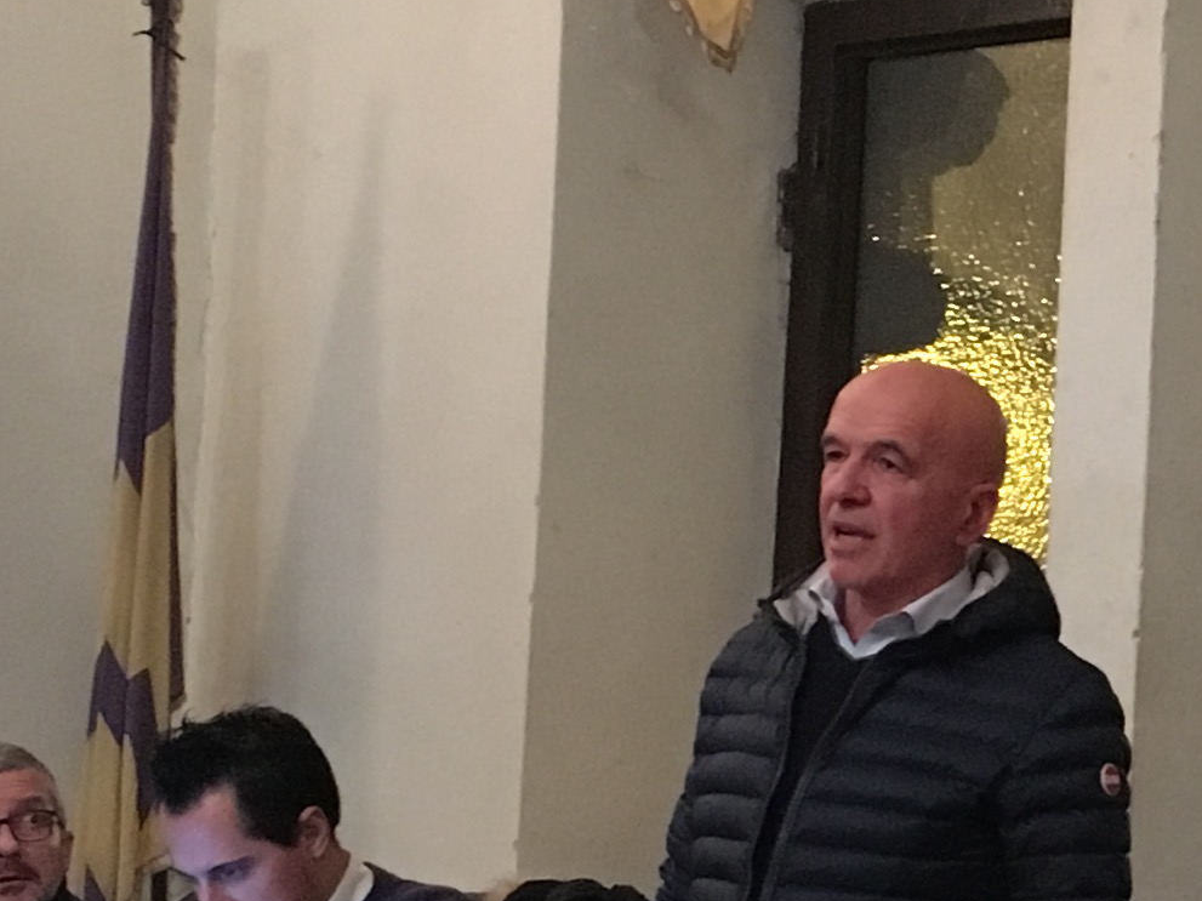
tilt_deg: +3.2
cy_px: 730
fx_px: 4097
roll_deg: -3.3
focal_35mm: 118
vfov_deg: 12.5
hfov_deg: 16.4
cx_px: 1174
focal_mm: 4.15
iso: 250
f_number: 2.2
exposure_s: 1/17
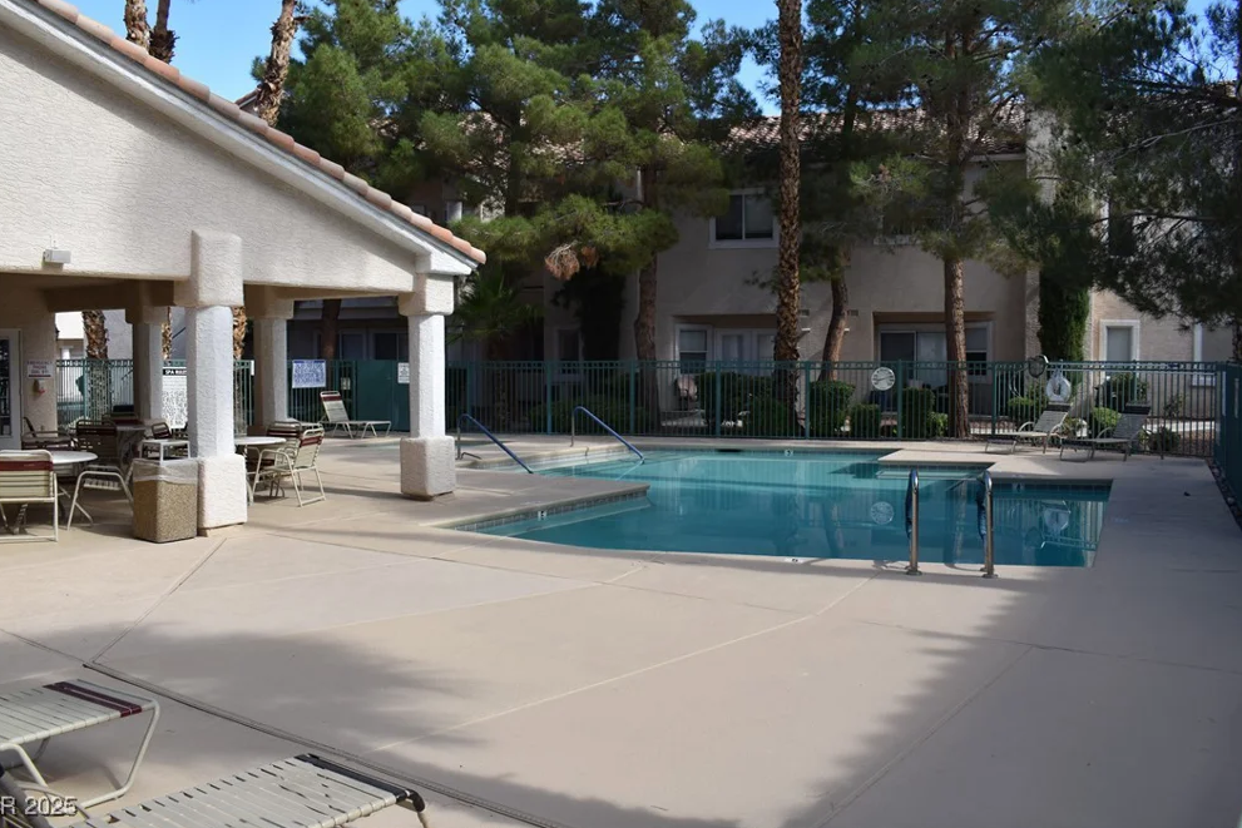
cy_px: 403
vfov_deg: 42.3
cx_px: 605
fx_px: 1070
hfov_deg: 60.3
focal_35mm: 31
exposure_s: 1/200
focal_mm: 20
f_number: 7.1
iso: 100
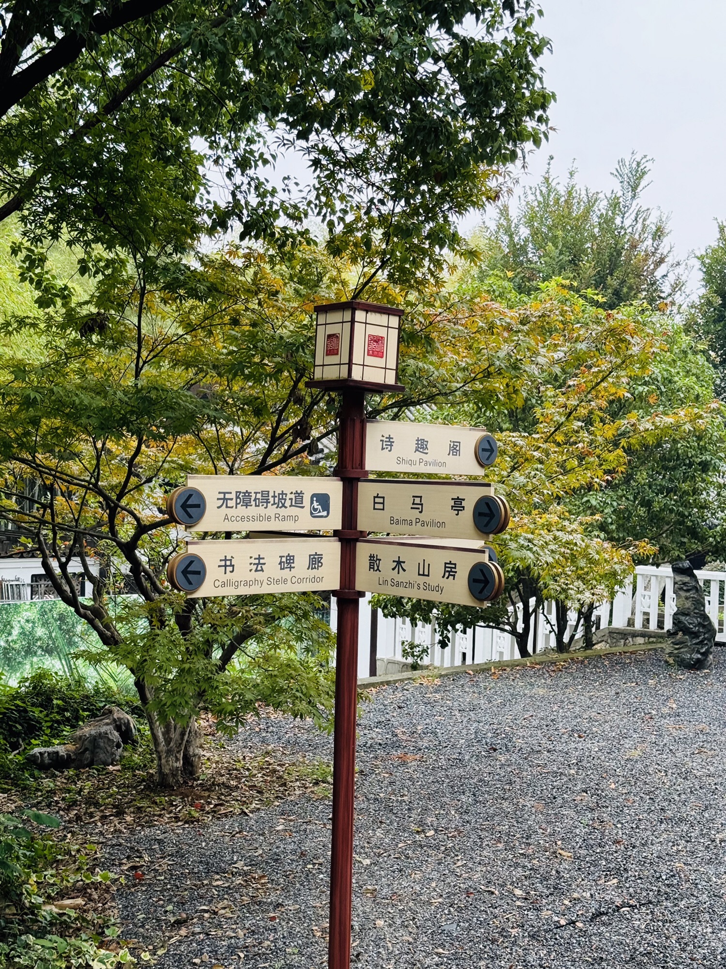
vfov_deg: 39.7
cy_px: 484
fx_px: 1342
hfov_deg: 30.3
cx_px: 363
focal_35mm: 48
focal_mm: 6.76
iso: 80
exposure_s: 1/121
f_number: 1.78
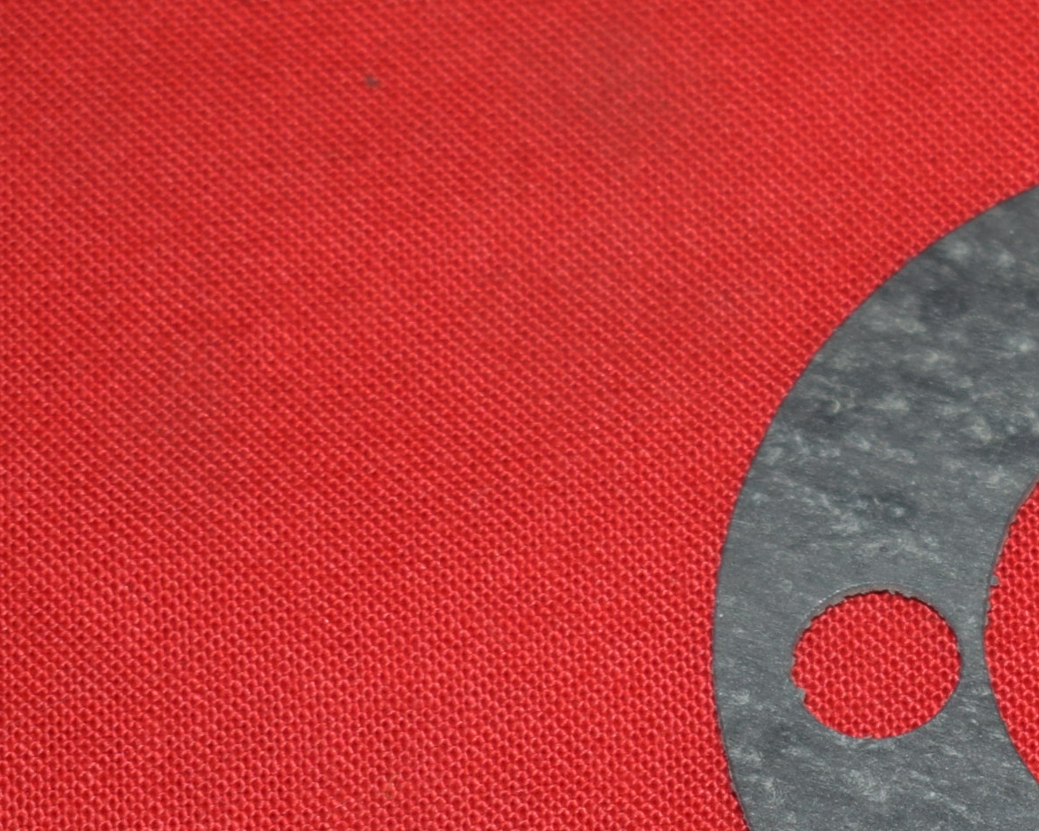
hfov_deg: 9.3
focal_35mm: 205
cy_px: 685
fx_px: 6303
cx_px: 1342
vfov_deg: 7.5
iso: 160
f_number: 5
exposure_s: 1/25
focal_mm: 38
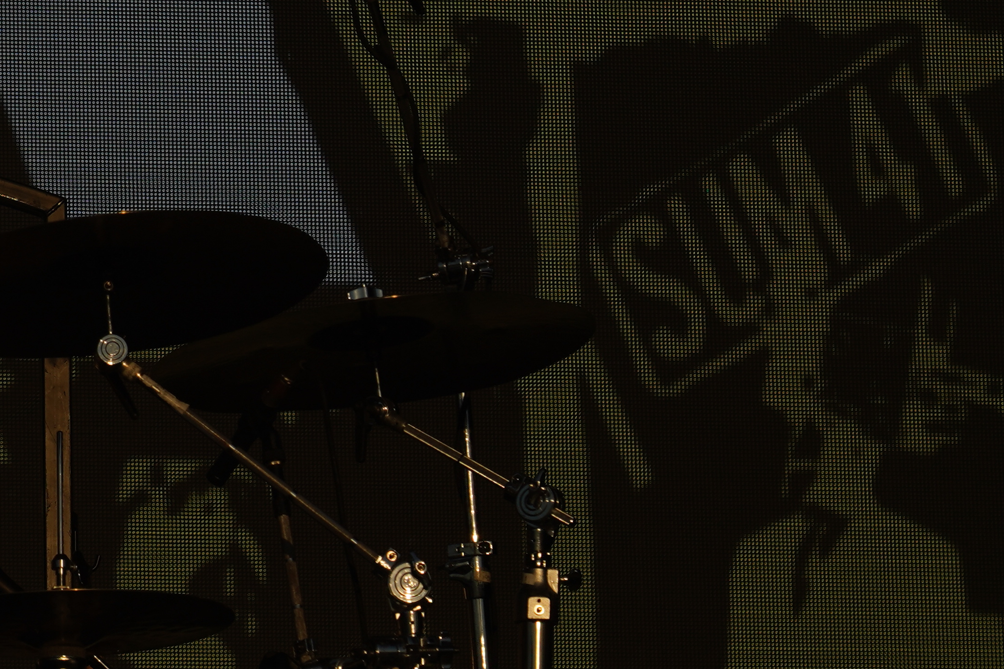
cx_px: -361
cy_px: 220
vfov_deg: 4.8
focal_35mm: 288
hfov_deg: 7.1
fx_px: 8030
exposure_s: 1/1250
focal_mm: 105
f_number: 8
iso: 100
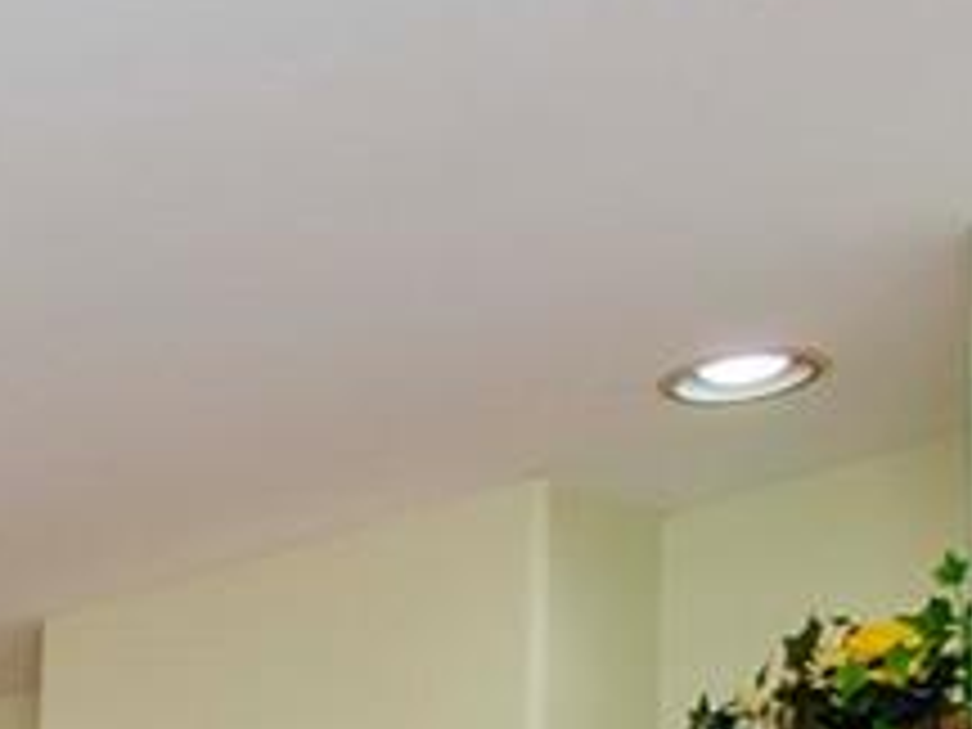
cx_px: -1323
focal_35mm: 139
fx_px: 3890
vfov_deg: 9.4
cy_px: 1840
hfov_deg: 11.8
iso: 800
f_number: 9
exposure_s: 1/160
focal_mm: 13
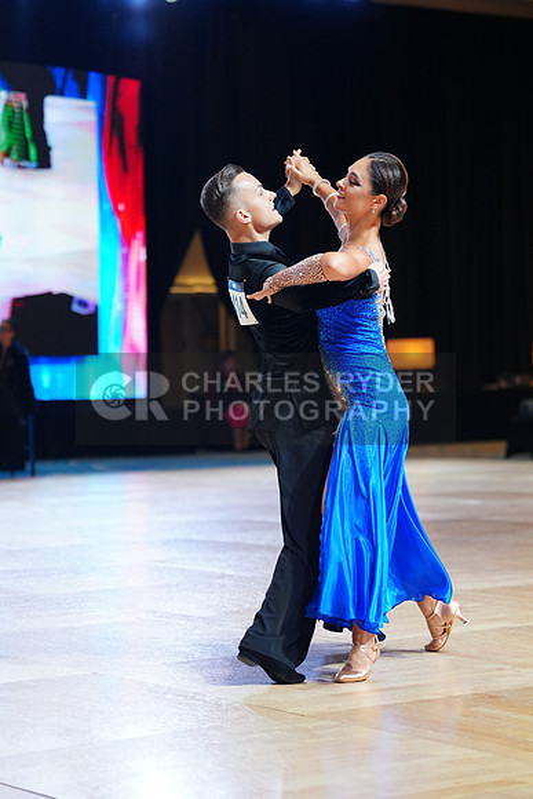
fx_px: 2108
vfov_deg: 21.5
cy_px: 400
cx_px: 266
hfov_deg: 14.4
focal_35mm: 95
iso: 2000
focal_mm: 95
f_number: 2.8
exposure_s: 1/500
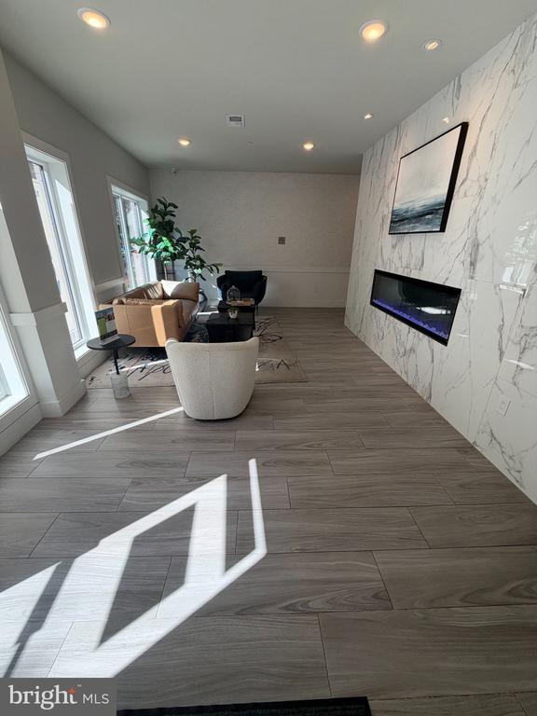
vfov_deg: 102.1
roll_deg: -1.6
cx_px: 268
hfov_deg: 85.7
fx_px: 290
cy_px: 358
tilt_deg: -22.3
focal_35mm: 14
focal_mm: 2.22
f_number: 2.2
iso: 40
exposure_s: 1/228
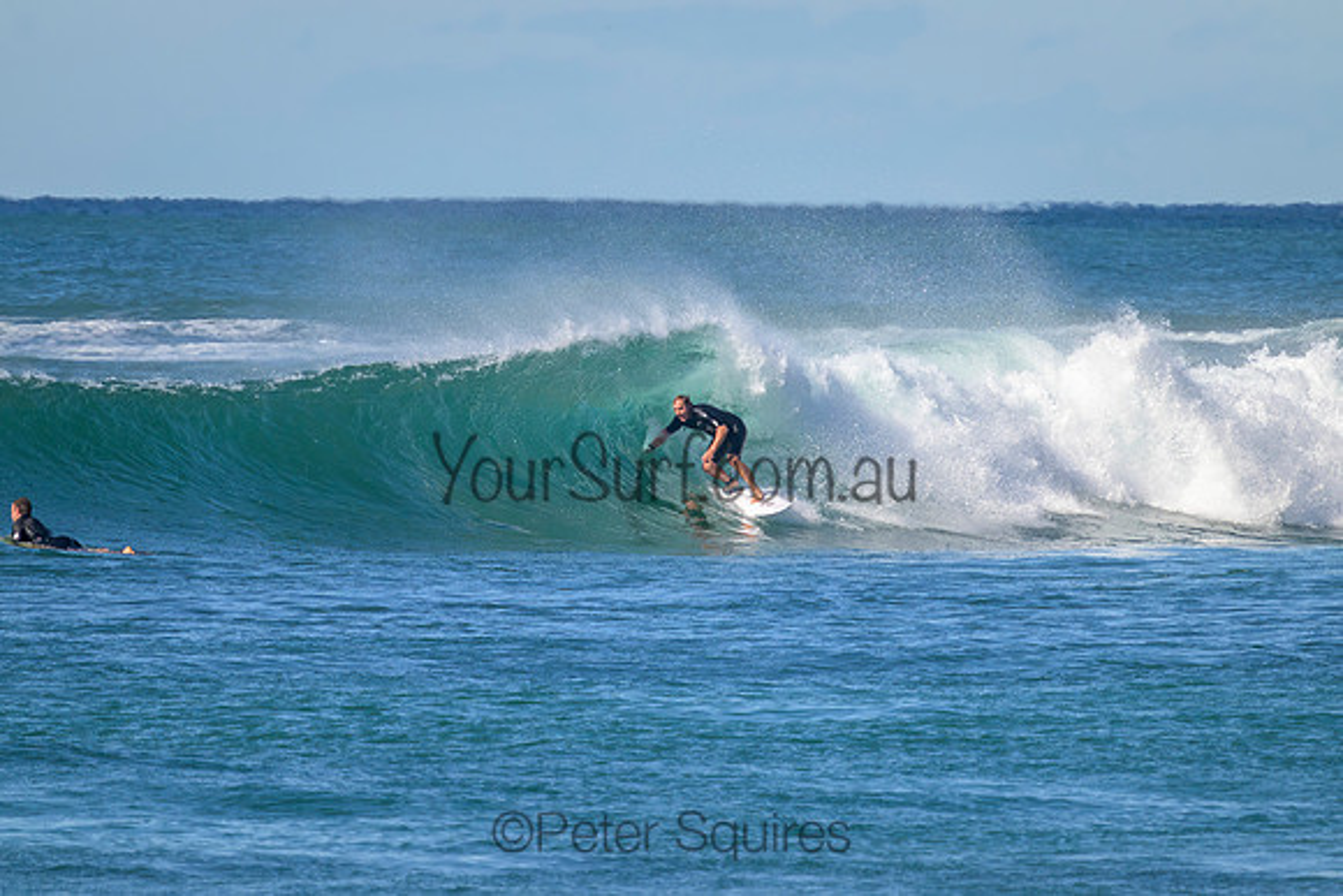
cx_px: 672
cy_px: 448
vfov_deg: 1.7
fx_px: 31093
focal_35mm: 833
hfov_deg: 2.5
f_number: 11
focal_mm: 800
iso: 1250
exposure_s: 1/2000
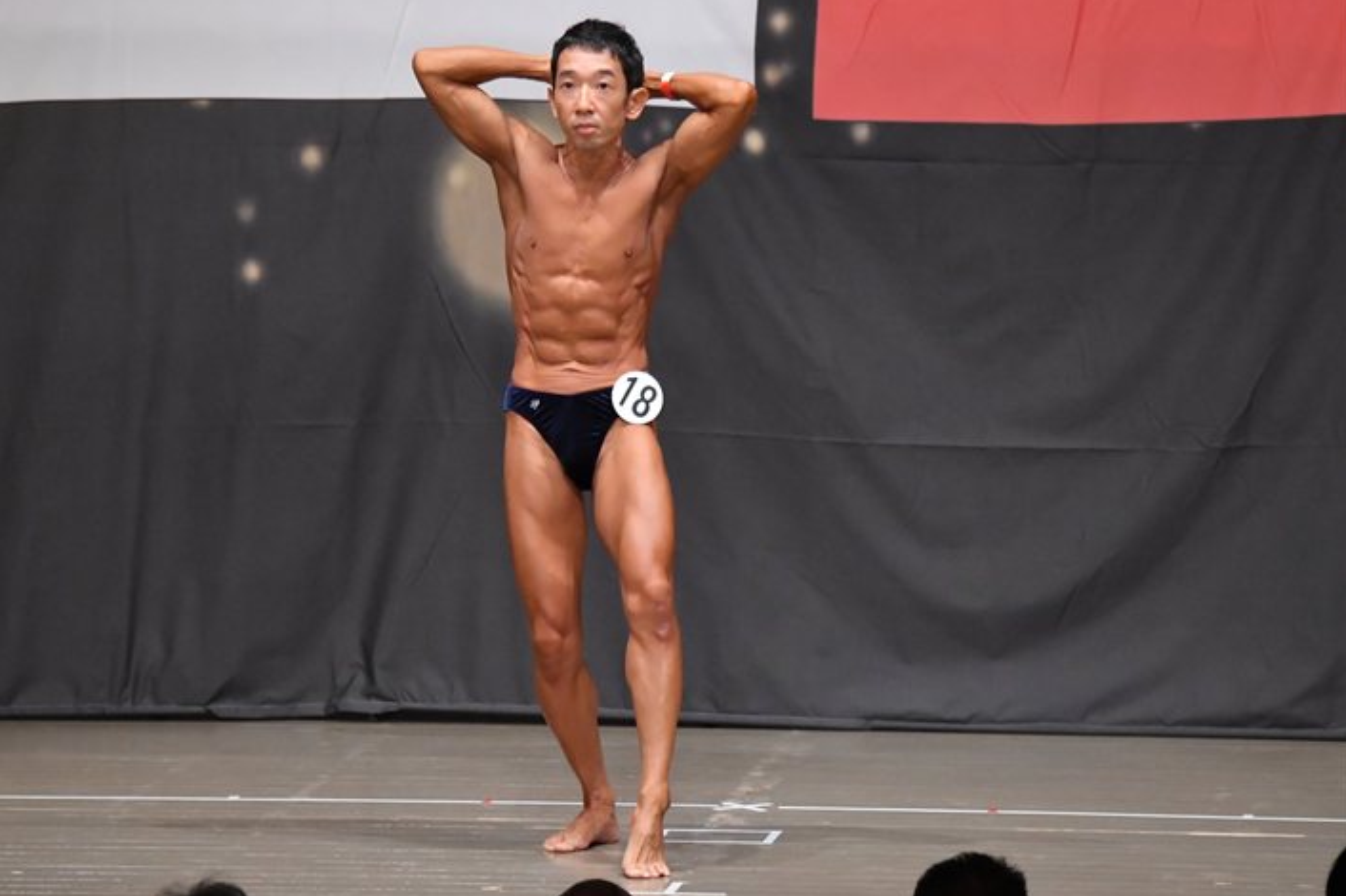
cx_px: 613
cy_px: 452
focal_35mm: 247
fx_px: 9230
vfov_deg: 5.6
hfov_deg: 8.3
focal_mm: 150
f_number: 5.6
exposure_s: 1/400
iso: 6400
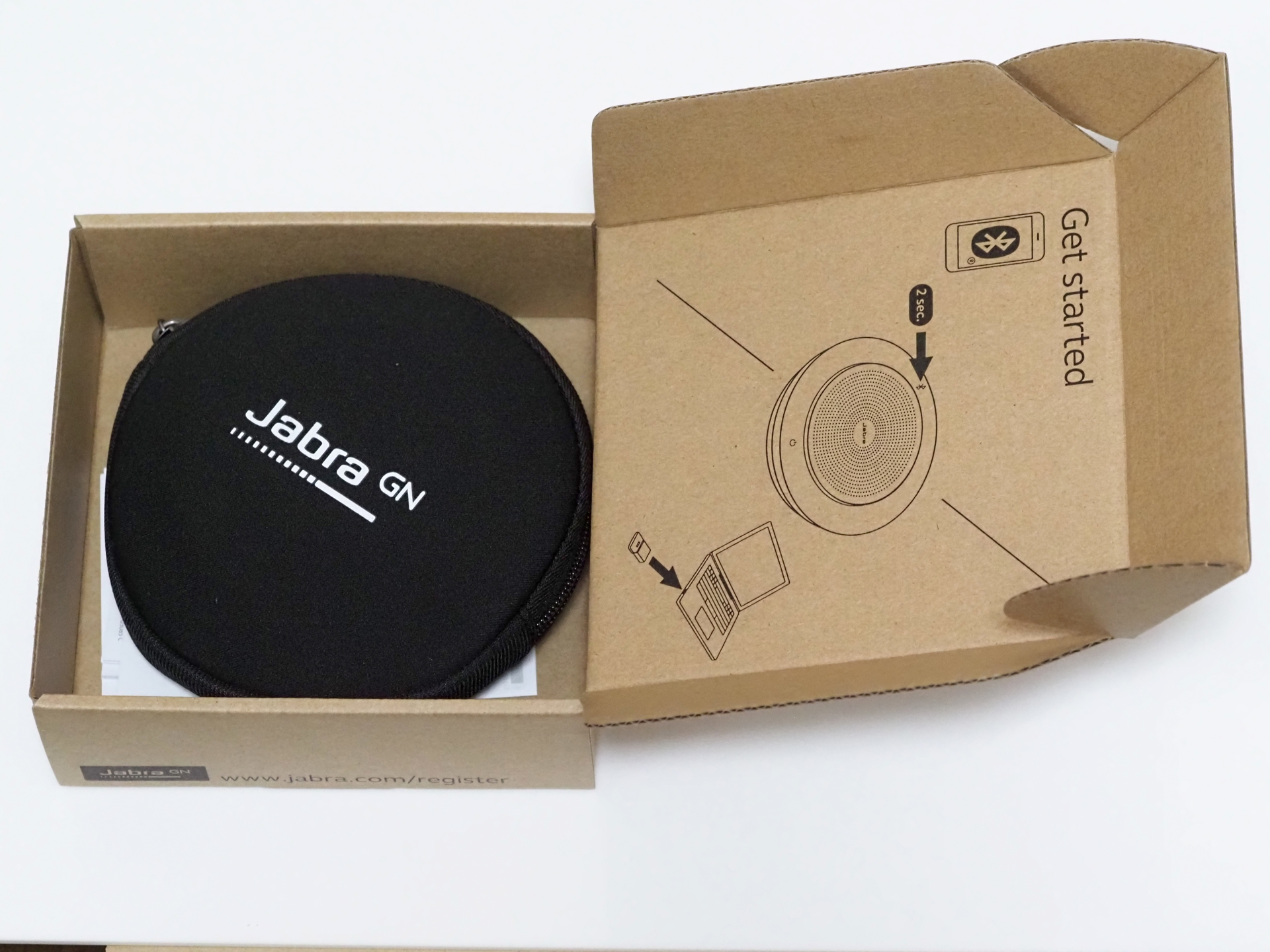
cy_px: 476
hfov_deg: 16.4
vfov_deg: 12.3
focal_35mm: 120
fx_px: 4403
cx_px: 635
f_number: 5.6
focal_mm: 60
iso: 6400
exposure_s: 1/80
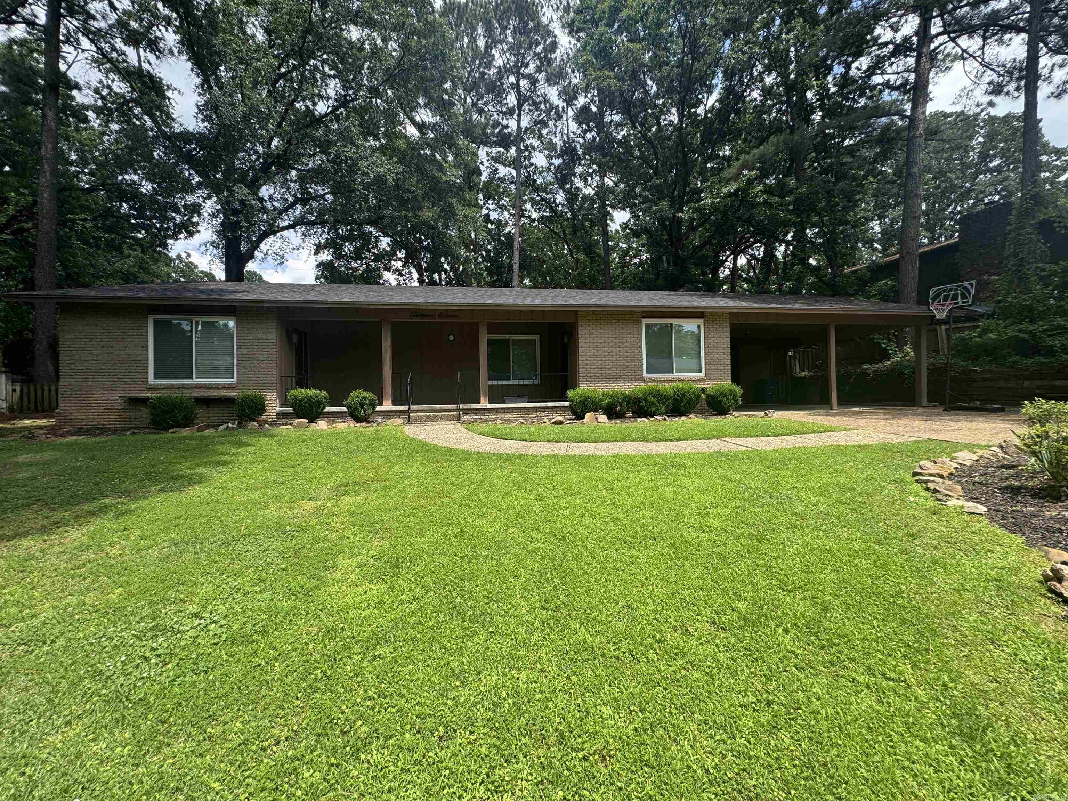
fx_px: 432
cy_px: 400
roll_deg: +1.7
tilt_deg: +1.1
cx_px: 534
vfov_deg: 85.7
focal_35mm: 14
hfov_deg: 102.1
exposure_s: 1/646
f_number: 2.2
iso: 40
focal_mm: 2.22
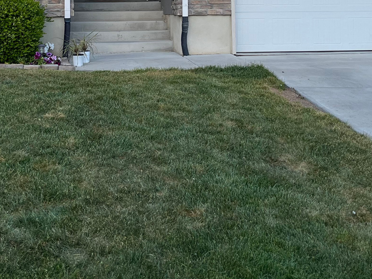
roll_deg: +0.8
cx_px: 158
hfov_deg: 28.9
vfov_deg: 20.8
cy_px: -32
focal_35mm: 67
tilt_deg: +2.8
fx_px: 720
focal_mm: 5.1
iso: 50
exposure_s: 1/419
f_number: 1.6
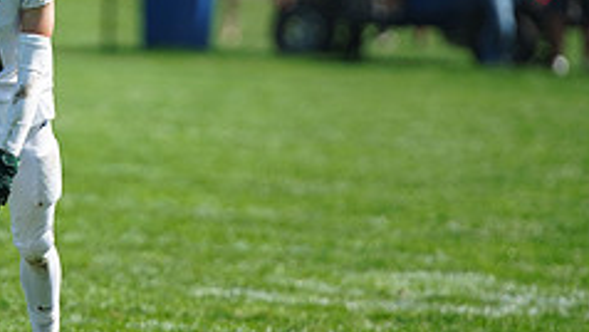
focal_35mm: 765
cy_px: 68
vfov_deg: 1.6
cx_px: 10
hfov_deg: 2.8
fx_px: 11950
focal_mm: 300
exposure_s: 1/4000
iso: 400
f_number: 2.8
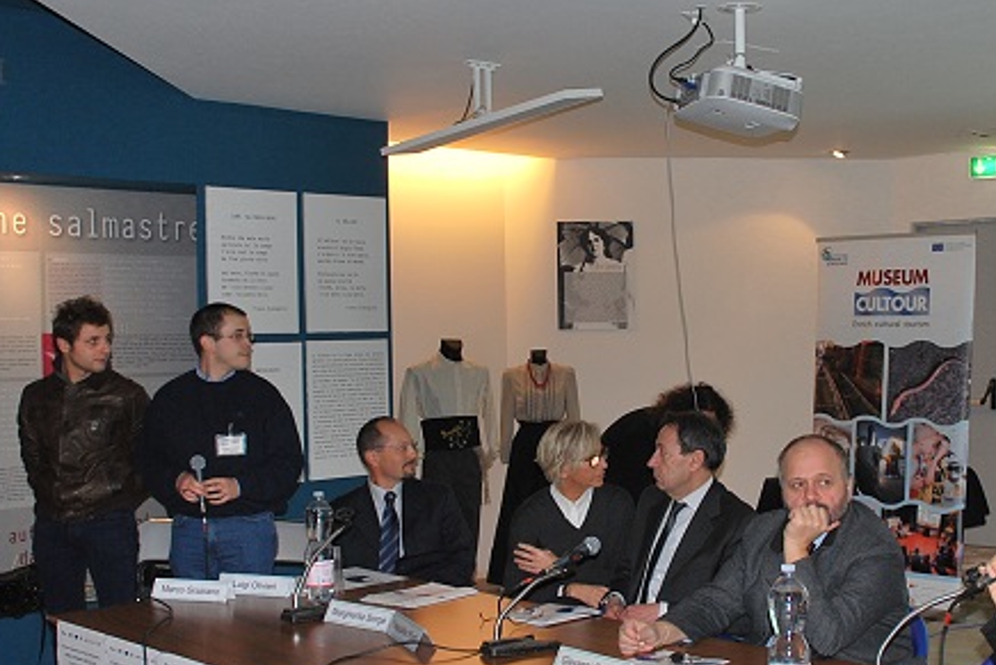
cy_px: 350
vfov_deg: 25.5
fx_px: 1467
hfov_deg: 37.3
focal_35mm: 53
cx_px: 617
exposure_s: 1/60
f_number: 3.8
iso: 200
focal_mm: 22
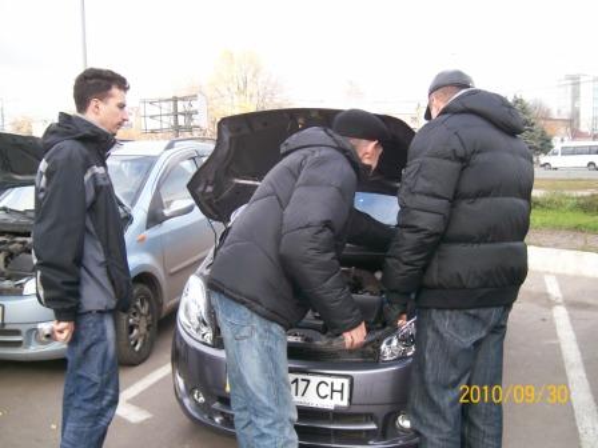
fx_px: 605
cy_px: 224
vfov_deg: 40.7
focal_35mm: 35
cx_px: 299
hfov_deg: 52.6
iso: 80
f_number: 2.8
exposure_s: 1/200
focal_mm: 5.8
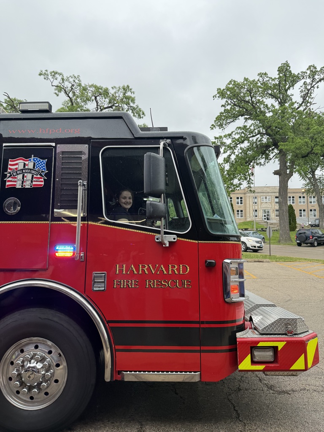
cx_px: 162
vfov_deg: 71.6
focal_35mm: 24
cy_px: 216
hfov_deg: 56.8
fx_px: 300
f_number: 1.78
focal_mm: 6.76
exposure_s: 1/252
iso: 80
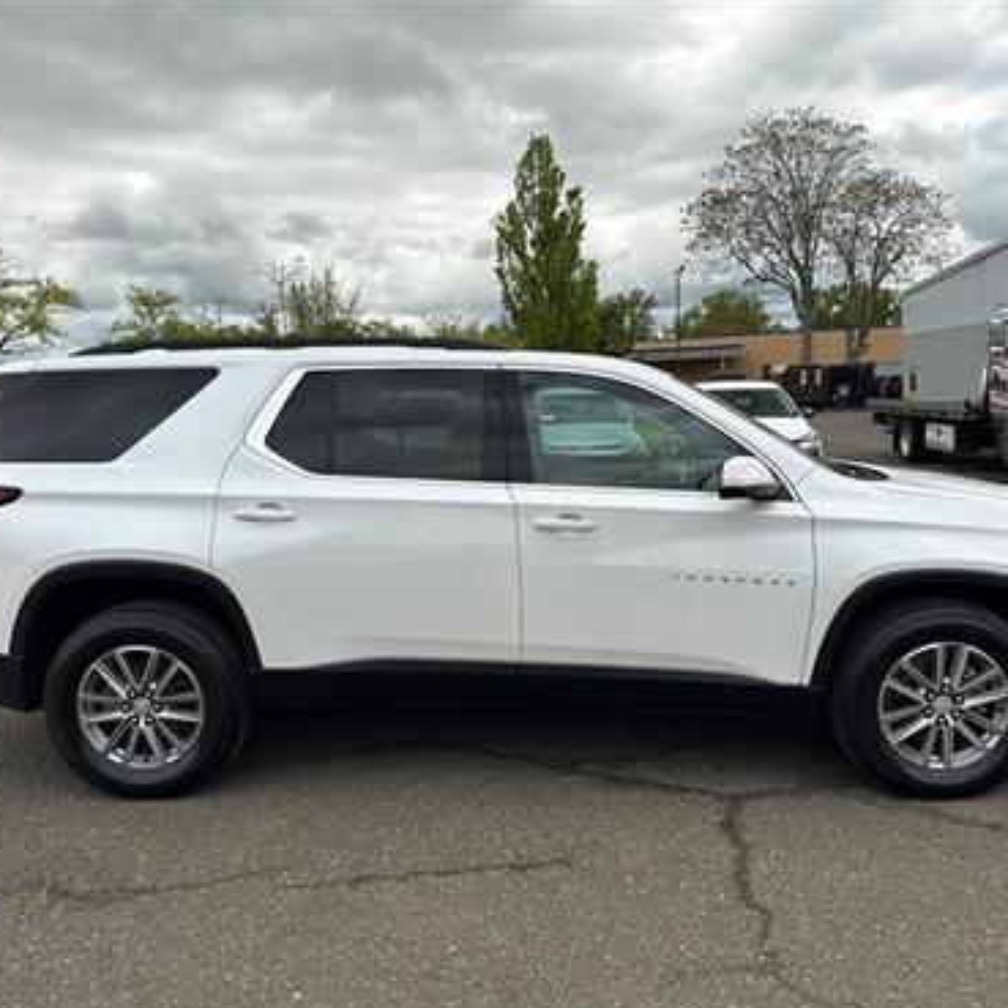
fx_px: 955
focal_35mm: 29
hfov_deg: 55.6
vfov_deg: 55.6
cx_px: 516
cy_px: 514
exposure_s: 1/2370
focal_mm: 6.76
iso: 80
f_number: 1.78
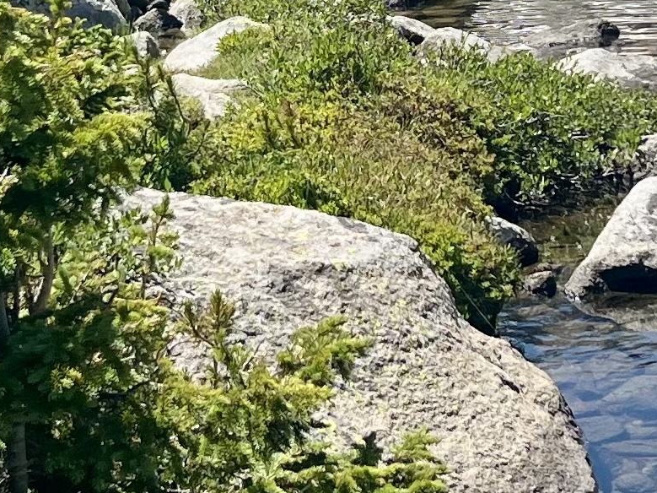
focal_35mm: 104
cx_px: 536
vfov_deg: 13.3
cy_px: -290
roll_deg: +6.1
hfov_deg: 18.7
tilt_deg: -3.3
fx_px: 1974
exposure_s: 1/2762
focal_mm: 5.7
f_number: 1.5
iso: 50
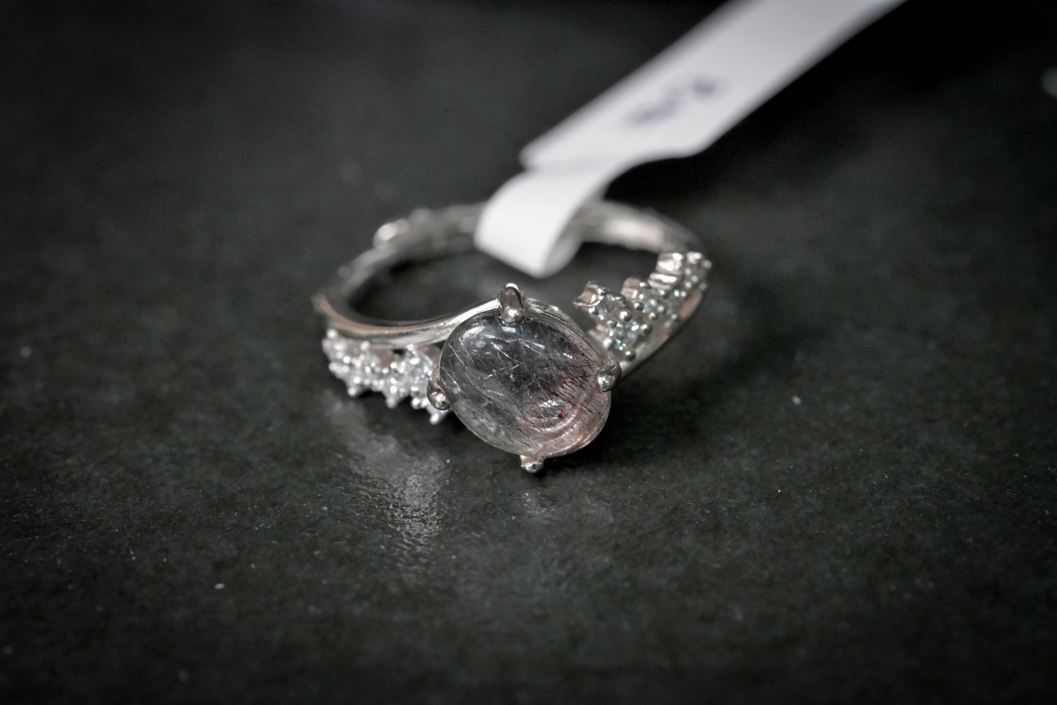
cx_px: 528
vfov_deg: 13.0
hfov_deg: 19.5
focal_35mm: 105
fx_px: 3083
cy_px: 352
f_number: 16
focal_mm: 105
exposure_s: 1/125
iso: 10000
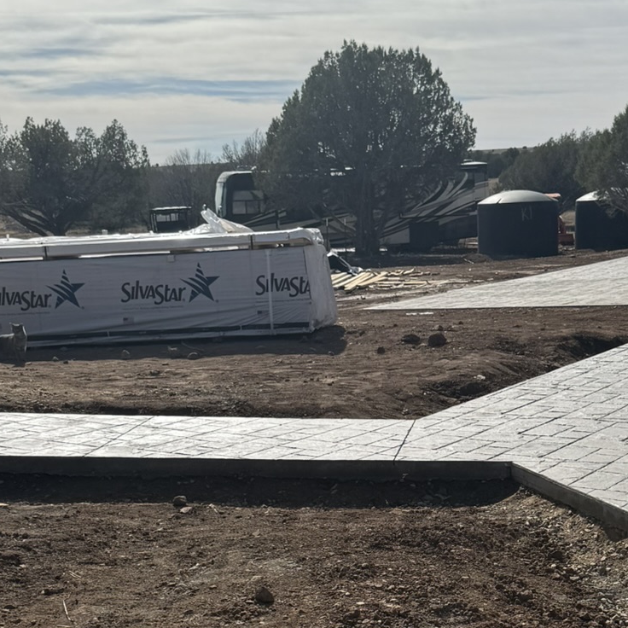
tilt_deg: -16.2
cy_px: 524
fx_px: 1211
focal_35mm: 59
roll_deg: +2.8
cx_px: 426
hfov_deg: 28.9
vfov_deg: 28.3
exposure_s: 1/8130
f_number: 1.78
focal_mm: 6.76
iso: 80
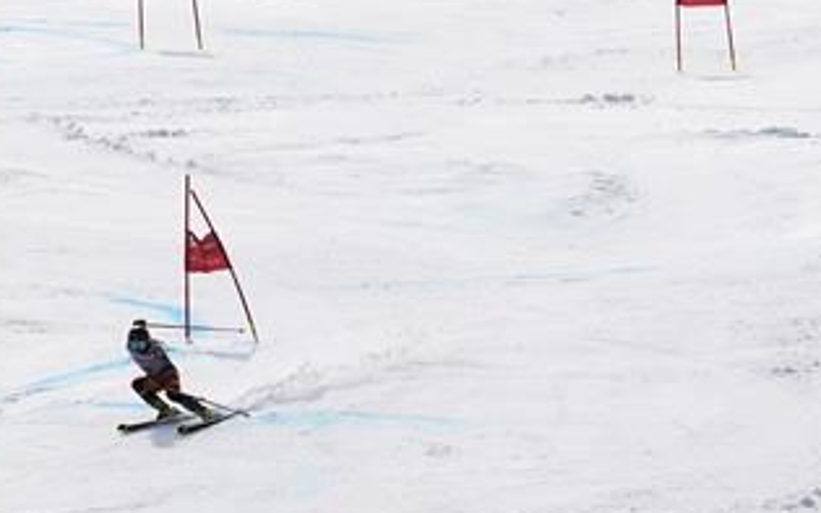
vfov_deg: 1.8
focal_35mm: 737
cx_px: 268
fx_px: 16493
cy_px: 426
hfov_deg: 2.9
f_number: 16
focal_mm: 350
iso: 640
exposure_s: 1/2000
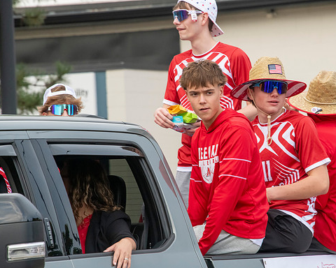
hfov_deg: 5.7
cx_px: 200
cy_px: 134
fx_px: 3381
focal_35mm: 340
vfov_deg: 4.6
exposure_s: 1/320
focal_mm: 300
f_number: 11
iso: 3200
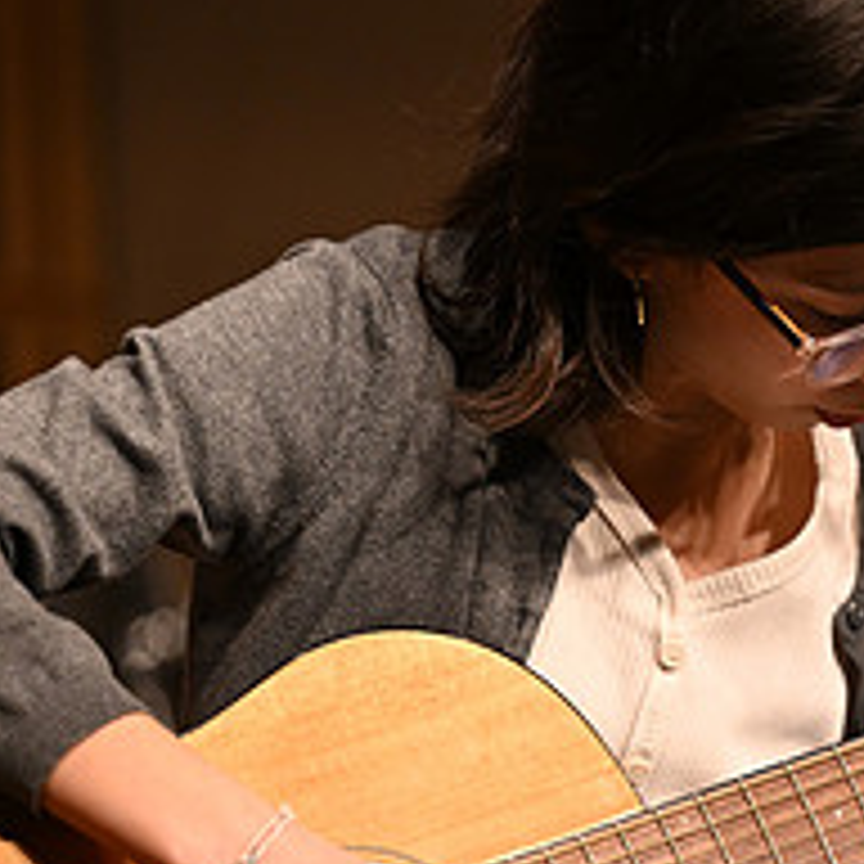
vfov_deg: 5.1
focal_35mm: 346
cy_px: 538
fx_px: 9771
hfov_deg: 5.0
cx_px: 1004
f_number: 2.8
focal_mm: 135
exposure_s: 1/400
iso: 2000
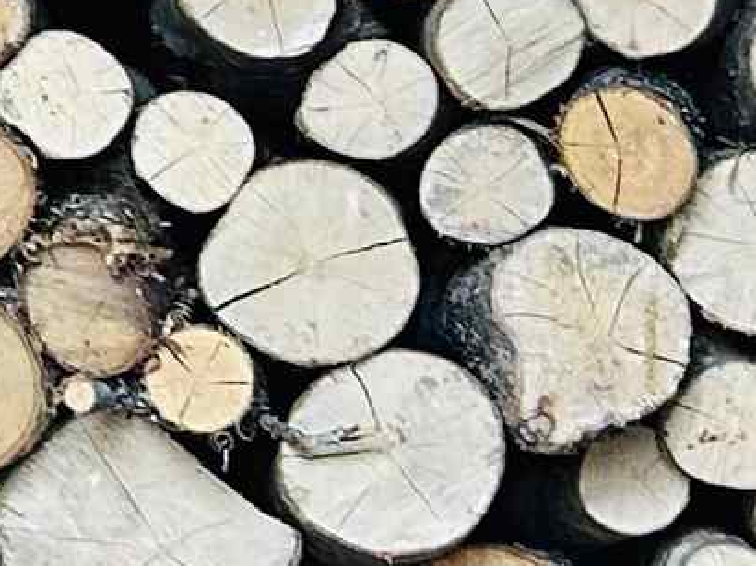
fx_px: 4256
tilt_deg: +4.3
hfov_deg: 8.9
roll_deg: -0.7
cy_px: -256
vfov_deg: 7.5
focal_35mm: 195
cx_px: -1221
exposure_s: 1/79
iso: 125
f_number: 1.5
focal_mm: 5.7
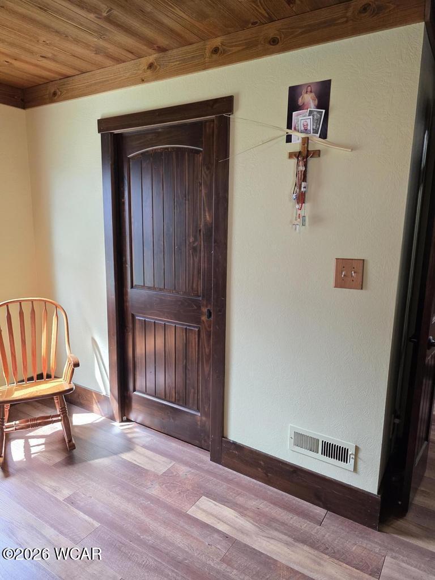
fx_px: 385
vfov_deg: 73.9
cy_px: 290
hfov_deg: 58.9
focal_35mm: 23
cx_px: 218
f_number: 1.7
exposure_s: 1/120
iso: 500
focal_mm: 6.3
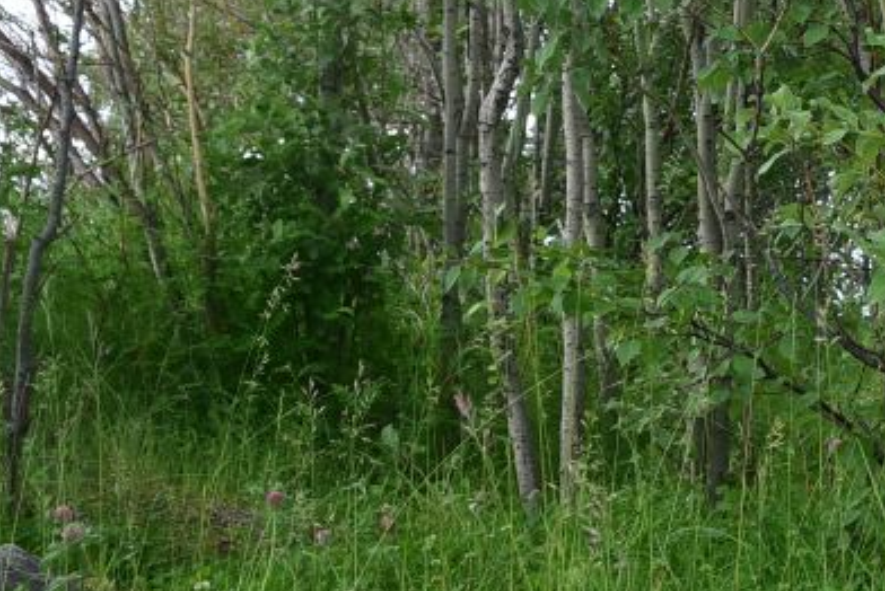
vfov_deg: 12.8
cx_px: 1118
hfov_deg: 18.1
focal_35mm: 106
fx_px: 2608
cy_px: 26
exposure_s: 1/200
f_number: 8
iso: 500
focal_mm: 32
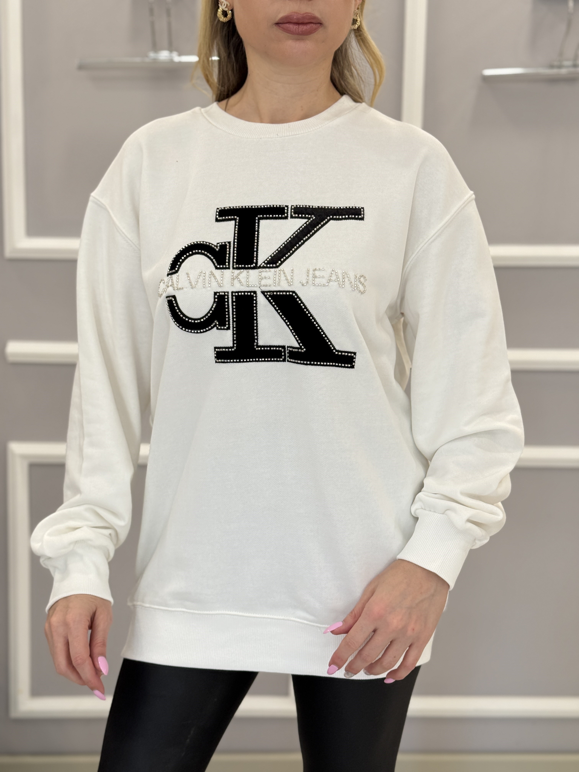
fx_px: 1070
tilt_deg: -6.1
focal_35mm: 48
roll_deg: -1.7
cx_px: 290
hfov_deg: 30.3
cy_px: 386
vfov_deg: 39.7
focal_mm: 6.76
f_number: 1.78
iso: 160
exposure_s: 1/183
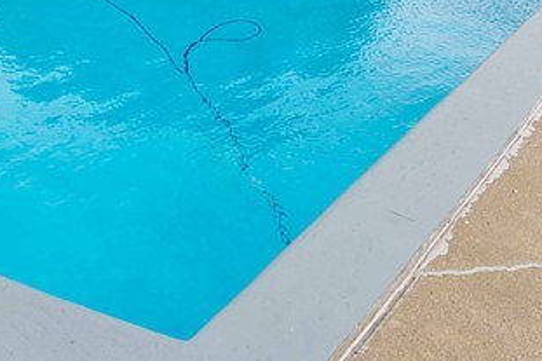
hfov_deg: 40.0
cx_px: 198
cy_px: -224
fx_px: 737
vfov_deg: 21.5
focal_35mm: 49
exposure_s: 1/200
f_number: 9
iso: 100
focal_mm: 14
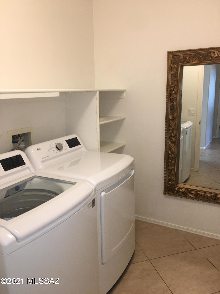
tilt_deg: -11.8
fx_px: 246
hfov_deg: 48.2
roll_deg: -0.3
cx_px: 110
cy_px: 147
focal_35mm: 29
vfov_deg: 61.7
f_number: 2.2
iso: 50
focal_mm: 4.15
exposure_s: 1/30
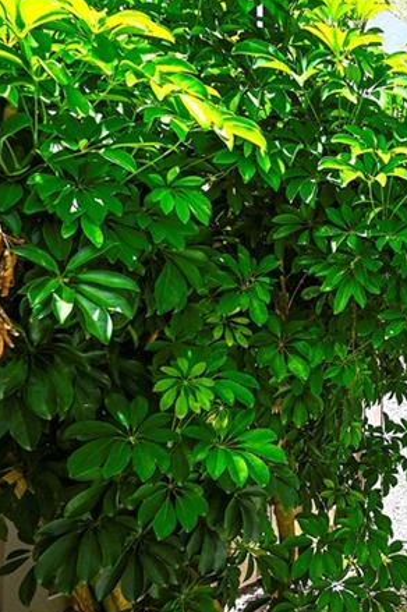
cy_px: 338
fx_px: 614
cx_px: 601
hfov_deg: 26.9
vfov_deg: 52.9
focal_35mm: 36
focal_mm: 15.5
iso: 100
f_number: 6.3
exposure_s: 1/320
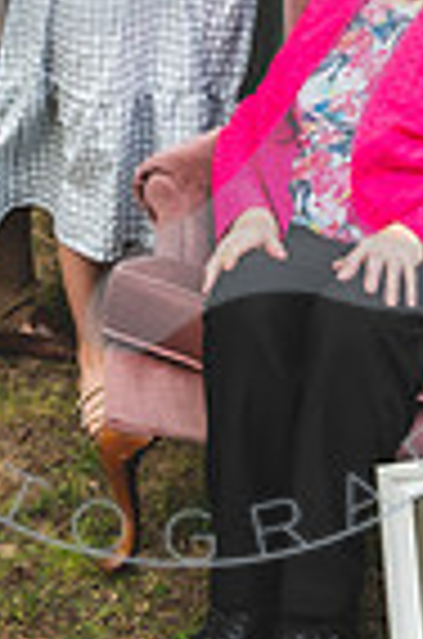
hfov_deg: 12.5
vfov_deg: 17.7
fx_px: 1913
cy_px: -194
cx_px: 392
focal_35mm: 108
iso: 160
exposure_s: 1/200
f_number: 5.6
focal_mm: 34
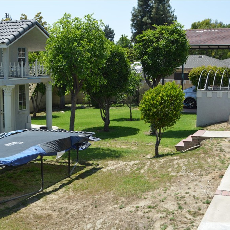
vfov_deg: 34.0
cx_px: 85
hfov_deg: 33.8
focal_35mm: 50
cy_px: 115
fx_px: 376
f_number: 7.1
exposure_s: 1/200
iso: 100
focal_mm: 26
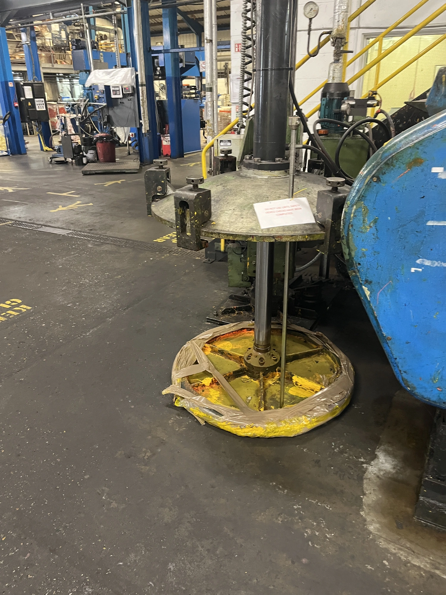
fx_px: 447
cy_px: 298
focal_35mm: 26
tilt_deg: -23.2
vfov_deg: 67.3
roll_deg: +2.2
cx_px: 223
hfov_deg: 53.1
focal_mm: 5.1
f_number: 1.6
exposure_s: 1/50
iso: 500
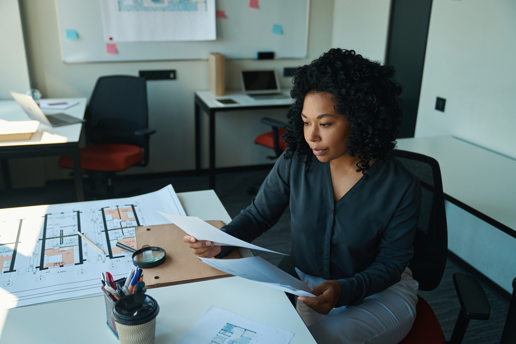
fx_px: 459
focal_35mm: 32
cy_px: 172
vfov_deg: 41.1
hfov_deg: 58.7
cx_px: 258
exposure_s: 1/250
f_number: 2.8
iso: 160
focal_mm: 32
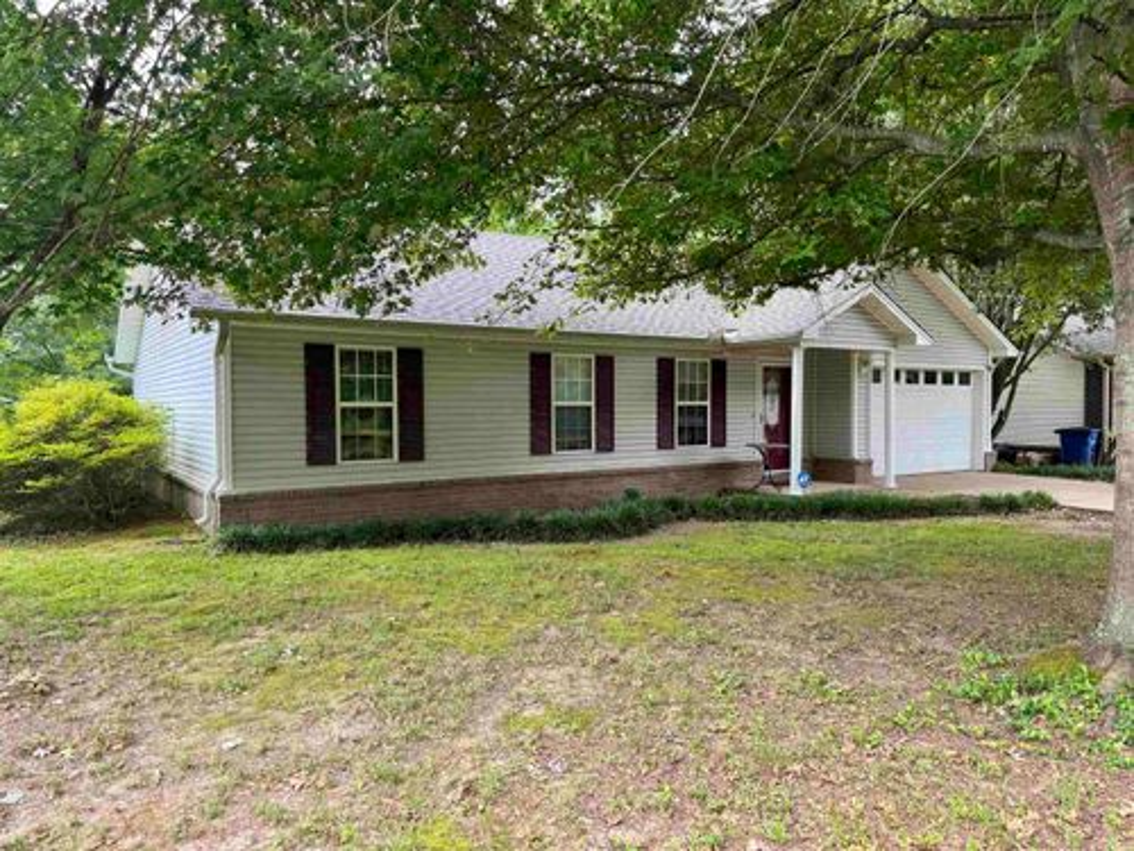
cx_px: 567
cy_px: 426
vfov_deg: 56.8
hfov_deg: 71.6
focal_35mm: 24
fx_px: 786
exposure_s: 1/121
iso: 80
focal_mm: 6.76
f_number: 1.78
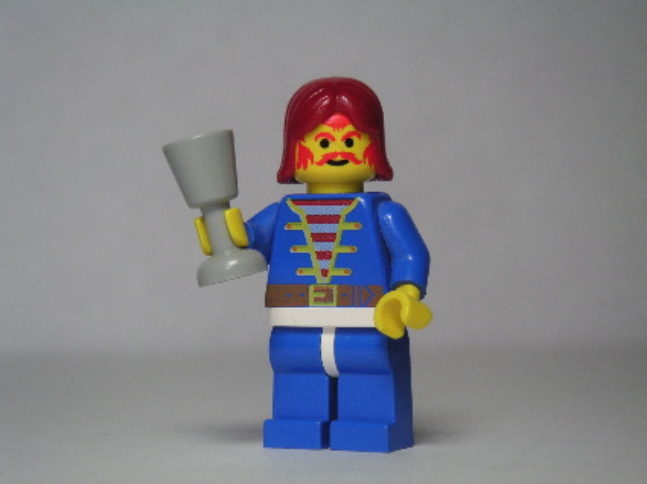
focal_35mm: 111
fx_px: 2073
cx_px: 324
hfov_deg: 17.7
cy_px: 242
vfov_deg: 13.3
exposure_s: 1/111
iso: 80
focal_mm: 17.1
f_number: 3.6
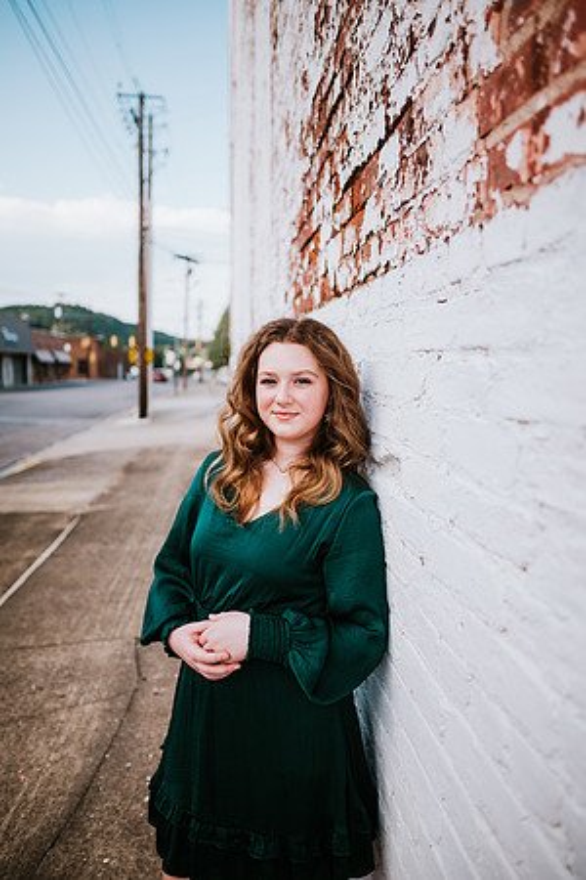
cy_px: 440
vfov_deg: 73.7
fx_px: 586
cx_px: 293
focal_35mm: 24
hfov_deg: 53.1
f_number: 2
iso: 100
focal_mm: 24
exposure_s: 1/640
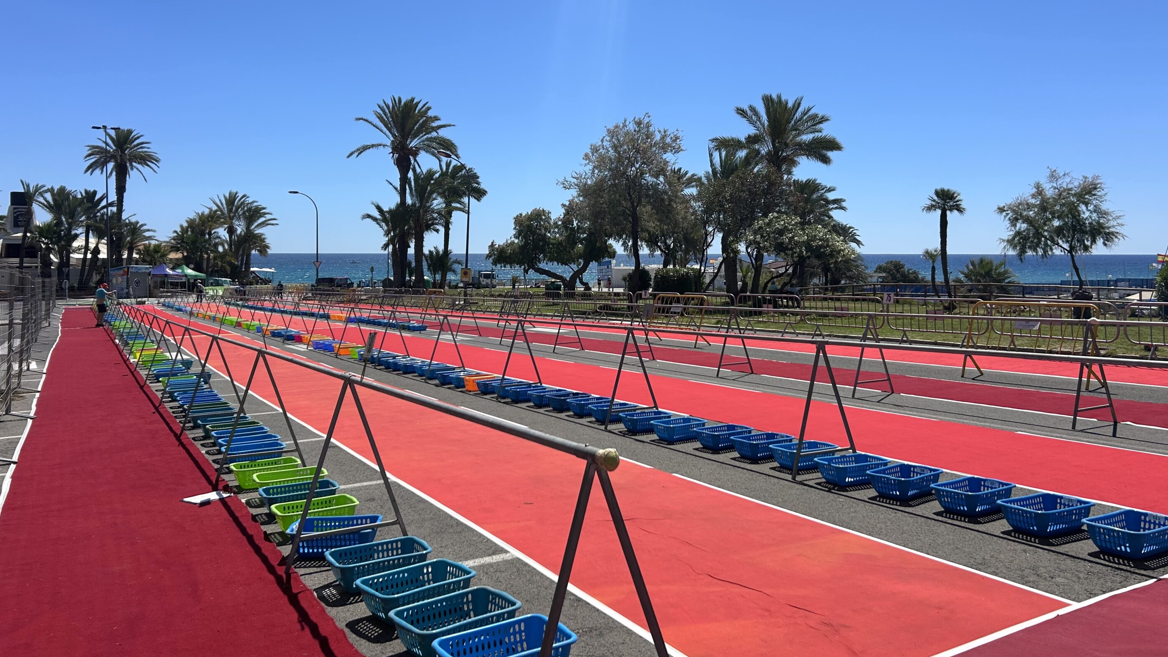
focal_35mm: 29
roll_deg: -0.3
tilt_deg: -1.1
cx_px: 596
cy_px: 255
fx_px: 898
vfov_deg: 40.0
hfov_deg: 66.1
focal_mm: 5.7
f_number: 1.5
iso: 50
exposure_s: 1/6993
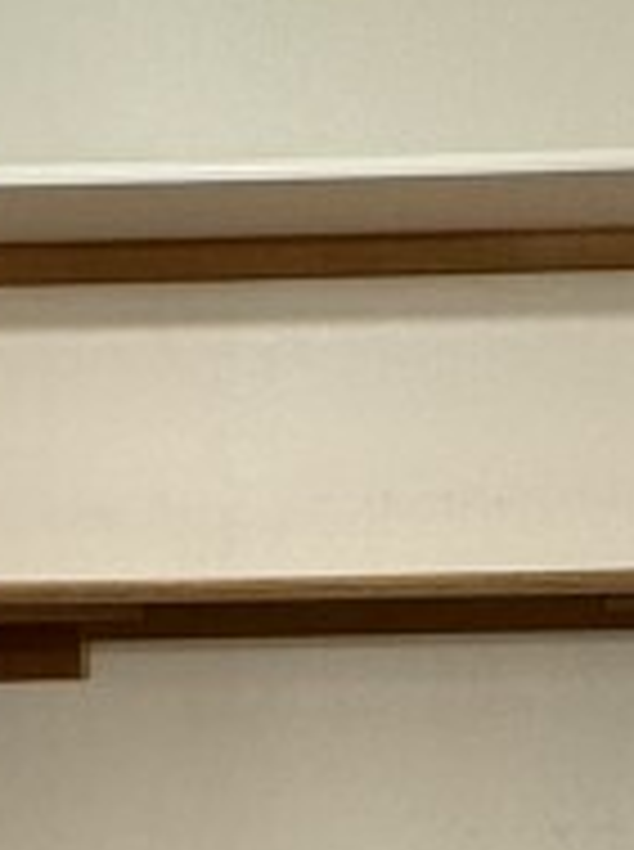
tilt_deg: -14.0
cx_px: 364
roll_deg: +1.2
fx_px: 1862
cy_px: 1138
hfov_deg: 19.3
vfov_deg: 22.6
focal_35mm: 76
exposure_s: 1/60
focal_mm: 2.22
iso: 320
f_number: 2.2
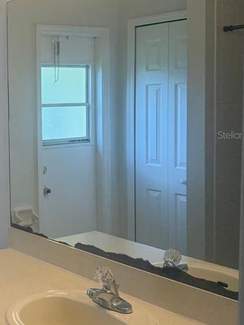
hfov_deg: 24.4
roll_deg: +1.0
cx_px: -22
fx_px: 526
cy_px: 135
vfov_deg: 34.3
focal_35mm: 56
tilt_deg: -2.9
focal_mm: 6.76
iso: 100
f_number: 1.78
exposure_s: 1/237
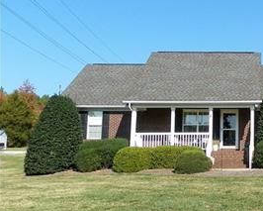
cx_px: 315
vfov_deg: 24.9
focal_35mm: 61
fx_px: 475
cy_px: 78
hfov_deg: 27.3
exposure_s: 1/320
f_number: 5
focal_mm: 4.6
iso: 64
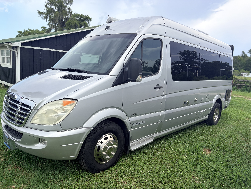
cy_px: 94
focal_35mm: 26
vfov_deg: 53.1
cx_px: 126
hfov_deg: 67.3
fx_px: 189
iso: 50
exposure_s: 1/1175
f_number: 1.6
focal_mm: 5.96
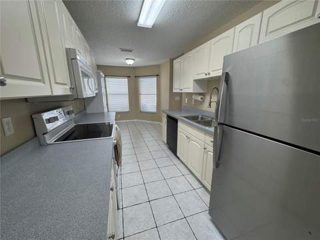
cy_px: 120
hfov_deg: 102.1
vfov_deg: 85.7
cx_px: 160
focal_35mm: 14
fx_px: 129
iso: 100
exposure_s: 1/120
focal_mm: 2.22
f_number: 2.2
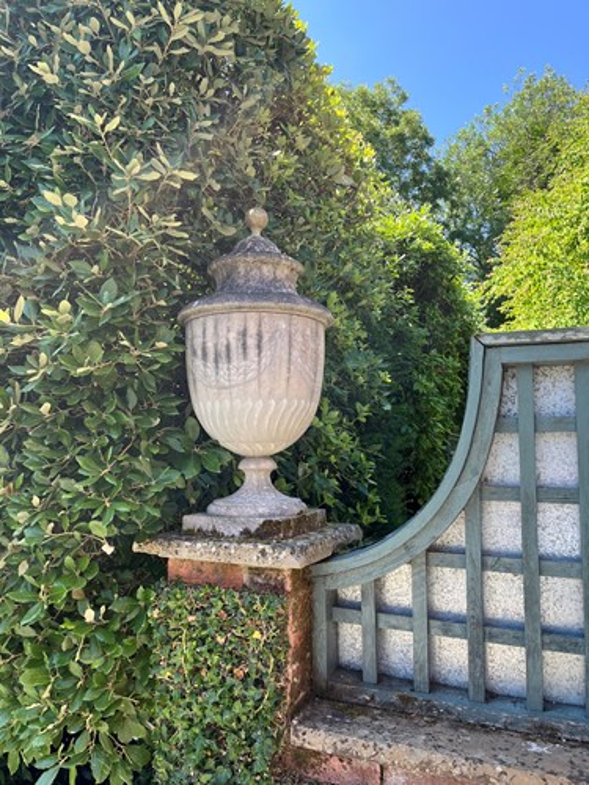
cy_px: 392
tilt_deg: +6.0
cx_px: 294
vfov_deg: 67.3
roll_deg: +0.3
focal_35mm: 26
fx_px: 590
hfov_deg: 53.1
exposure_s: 1/463
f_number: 1.6
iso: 50
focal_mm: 5.1
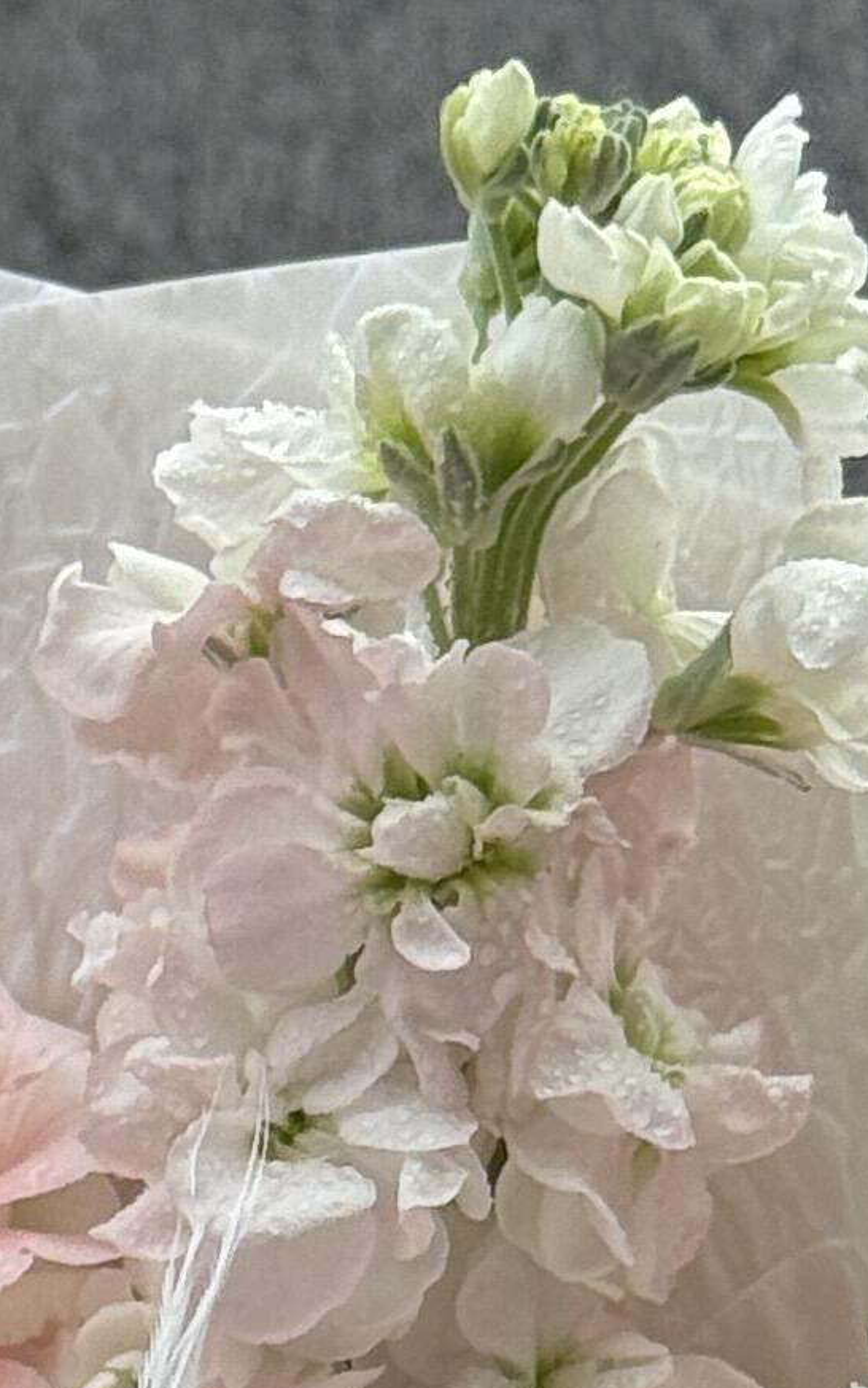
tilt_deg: -26.9
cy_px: 2137
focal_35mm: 235
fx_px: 8890
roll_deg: -0.8
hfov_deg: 5.6
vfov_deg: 8.7
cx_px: -245
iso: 64
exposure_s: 1/2415
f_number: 1.78
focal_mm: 6.76
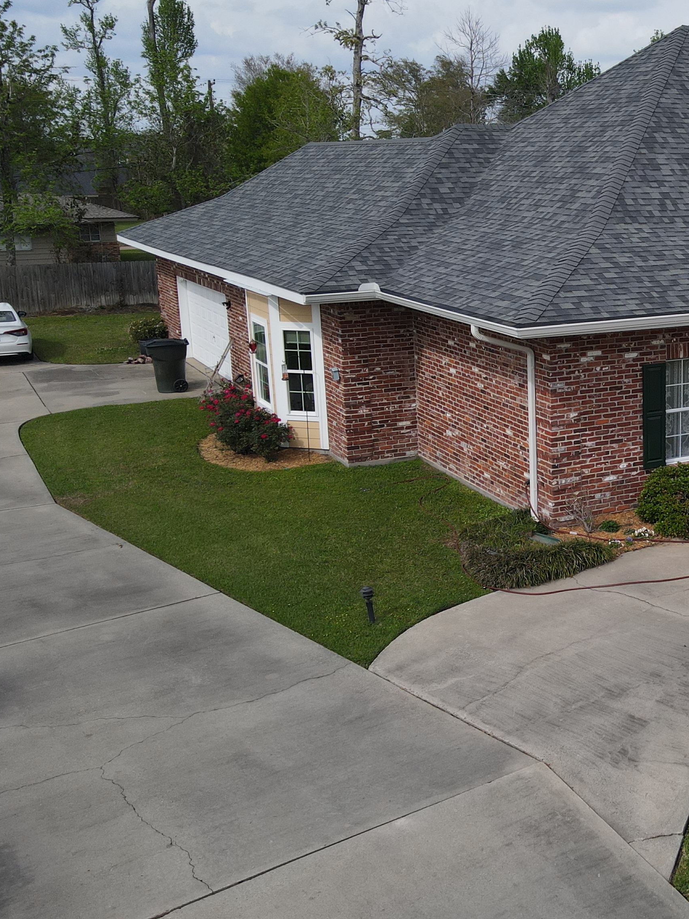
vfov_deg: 44.8
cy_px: 429
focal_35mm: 42
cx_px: 671
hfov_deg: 32.0
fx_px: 1115
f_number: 2.8
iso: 100
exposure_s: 1/640
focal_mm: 4.5
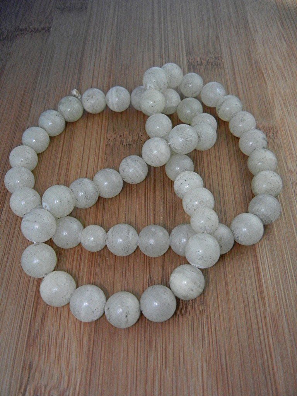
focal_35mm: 34
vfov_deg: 54.0
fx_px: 389
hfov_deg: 41.8
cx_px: 148
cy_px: 198
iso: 800
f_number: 7.2
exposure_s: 1/30
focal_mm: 6.2
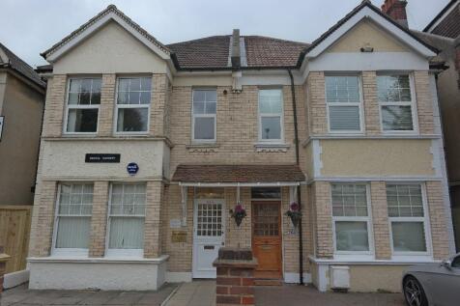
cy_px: 153
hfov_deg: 73.8
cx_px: 230
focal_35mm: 24
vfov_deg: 53.1
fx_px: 307
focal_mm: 16
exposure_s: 1/180
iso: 100
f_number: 4.5
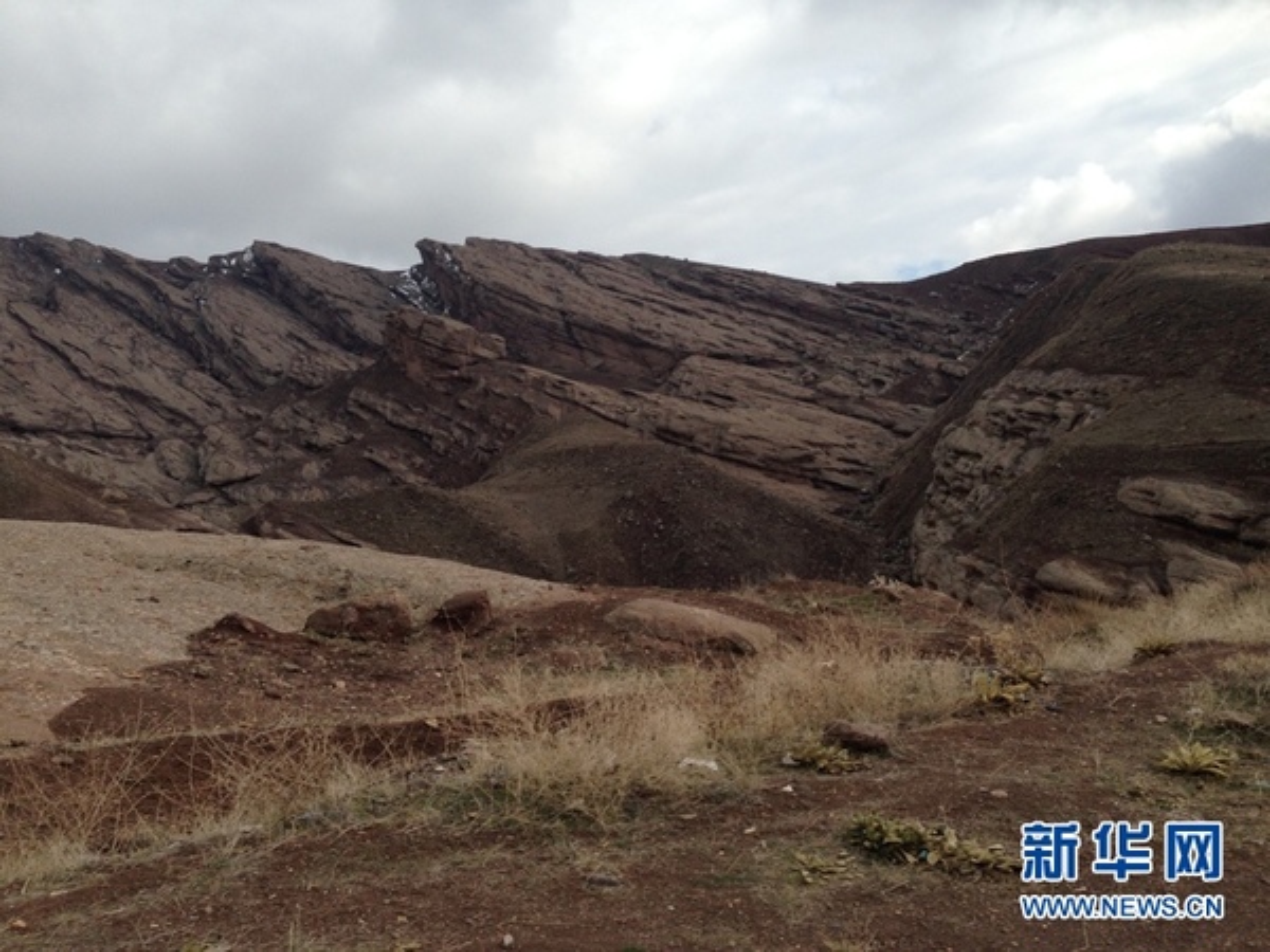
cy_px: 476
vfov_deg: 42.9
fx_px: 1211
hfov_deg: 55.4
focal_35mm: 33
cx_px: 635
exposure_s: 1/1808
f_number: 2.4
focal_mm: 4.12
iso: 50
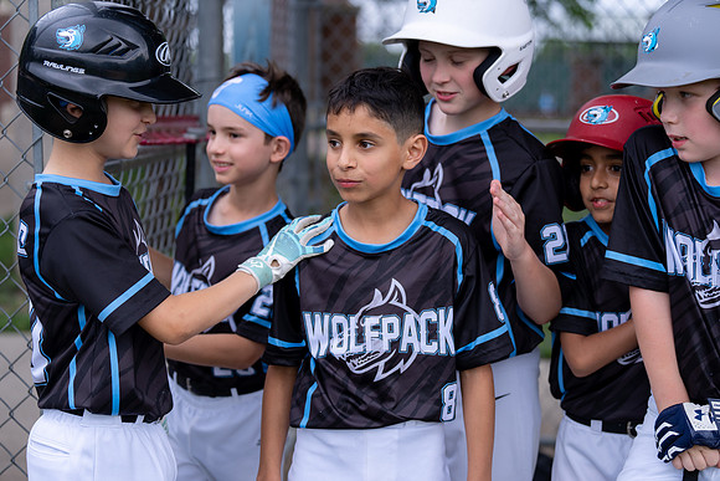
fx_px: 1400
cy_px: 240
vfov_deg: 19.5
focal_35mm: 70
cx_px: 360
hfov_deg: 28.8
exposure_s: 1/400
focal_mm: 70
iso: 160
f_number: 2.8
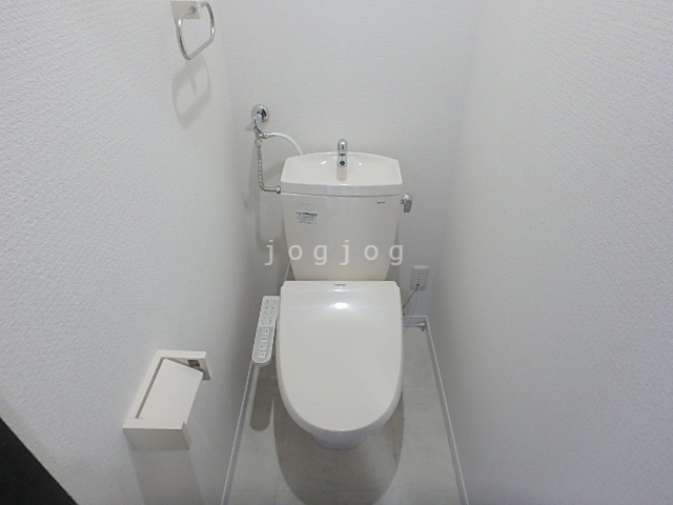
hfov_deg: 79.0
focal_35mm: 21
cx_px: 336
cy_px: 252
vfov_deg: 63.4
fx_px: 408
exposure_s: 1/30
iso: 320
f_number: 3.5
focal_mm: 3.7
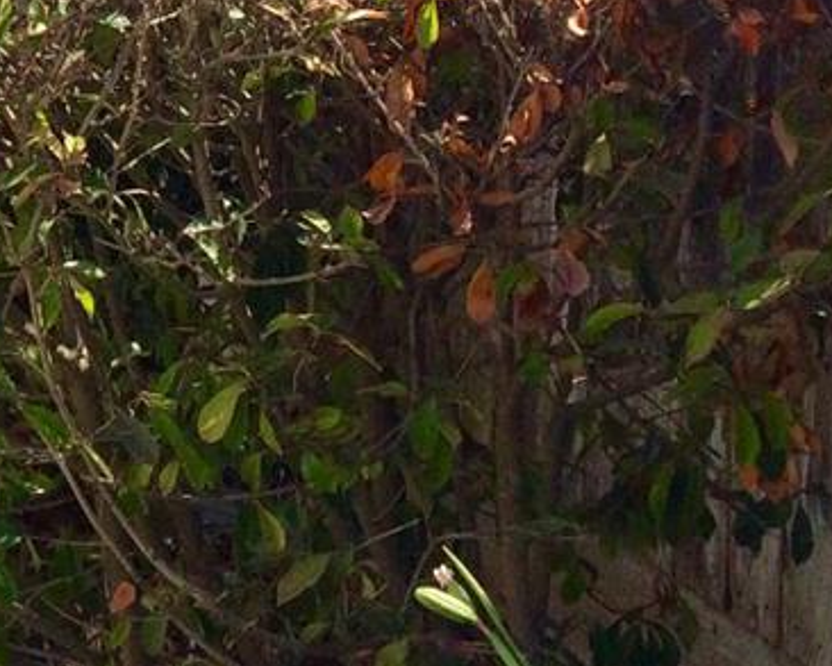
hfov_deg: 14.9
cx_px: -546
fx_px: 2857
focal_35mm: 116
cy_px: -41
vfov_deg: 13.1
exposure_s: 1/1520
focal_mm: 4.15
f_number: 2.2
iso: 32
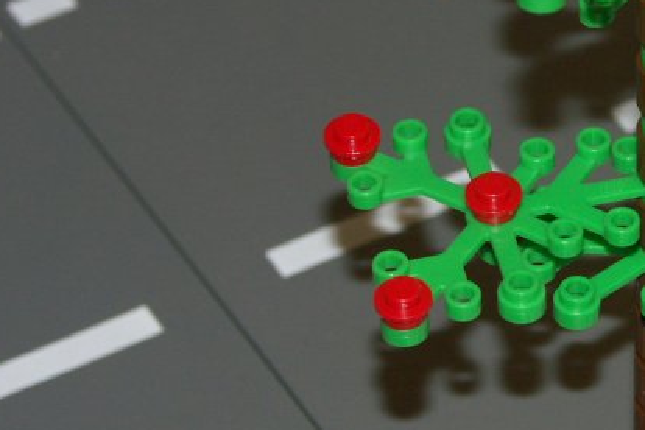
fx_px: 5392
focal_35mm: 301
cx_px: 754
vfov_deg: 4.6
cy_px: 241
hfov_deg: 6.8
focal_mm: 29.83
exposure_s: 1/100
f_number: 3.5
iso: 125
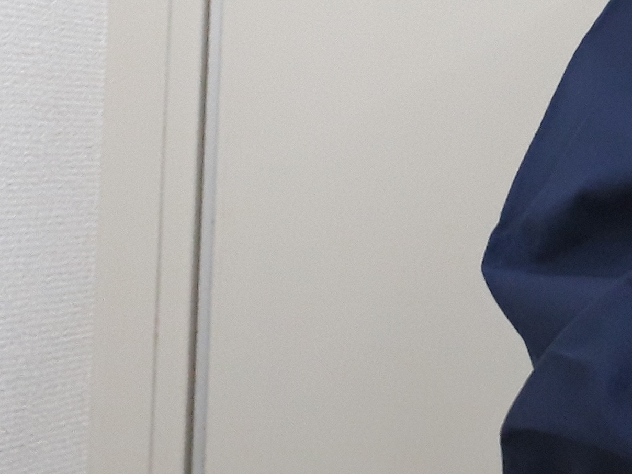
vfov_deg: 14.0
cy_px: -91
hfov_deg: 16.6
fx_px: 1881
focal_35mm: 103
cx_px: 1059
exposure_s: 1/33
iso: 200
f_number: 1.9
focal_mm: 3.6
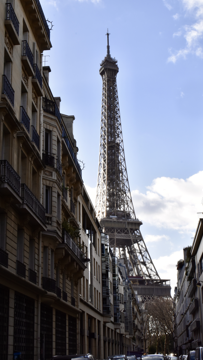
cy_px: 180
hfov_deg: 22.2
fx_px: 517
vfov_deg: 38.5
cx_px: 111
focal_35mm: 54
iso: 800
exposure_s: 1/200
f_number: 29
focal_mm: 34
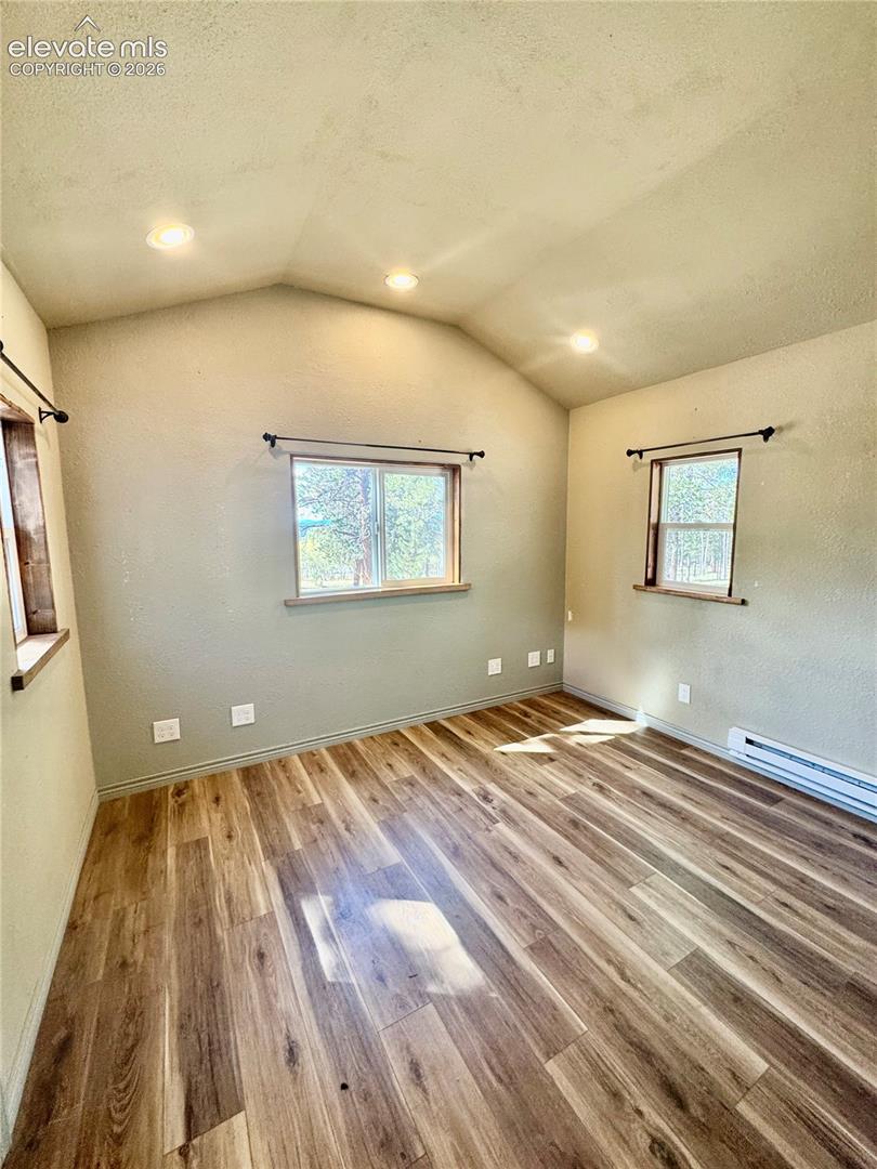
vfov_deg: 102.1
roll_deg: +0.3
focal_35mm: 14
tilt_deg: -6.9
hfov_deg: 85.7
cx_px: 438
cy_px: 584
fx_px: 473
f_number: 2.2
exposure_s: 1/100
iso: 160
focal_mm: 2.22
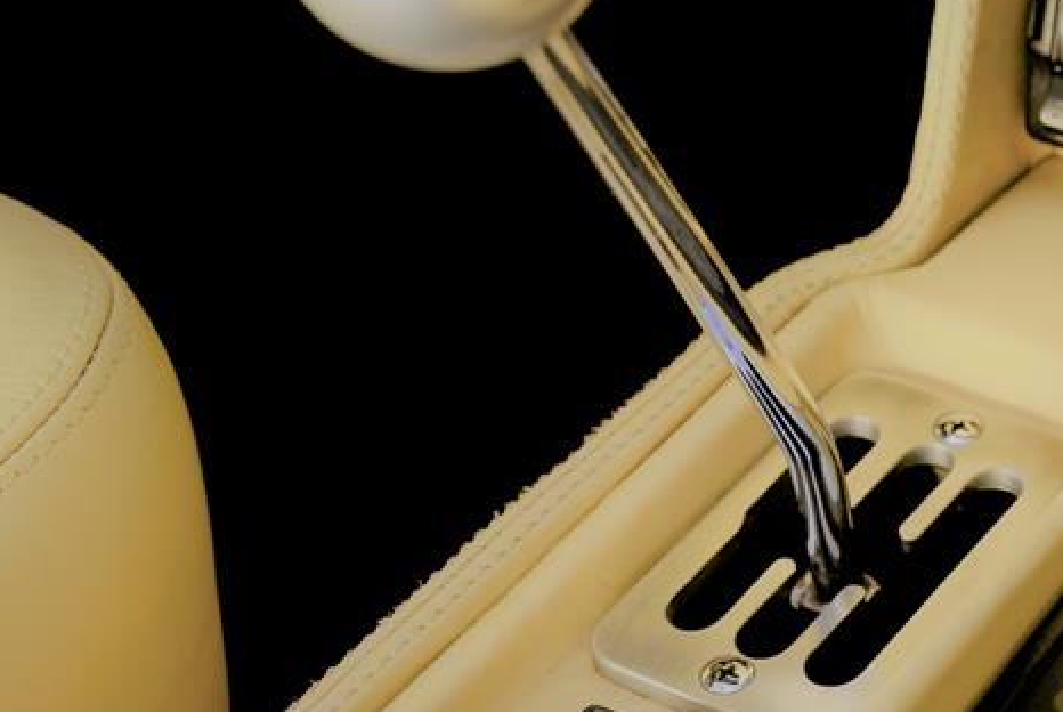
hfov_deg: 17.7
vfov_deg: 12.2
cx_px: 1013
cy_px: 404
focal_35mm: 113
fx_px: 3341
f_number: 6.3
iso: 320
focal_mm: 55
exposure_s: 1/80
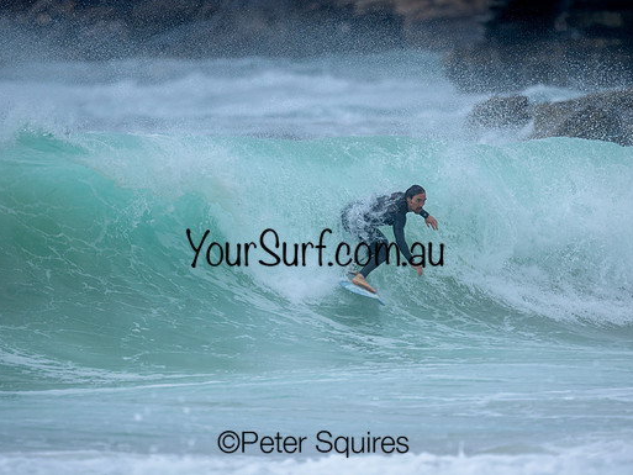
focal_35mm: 870
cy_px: 238
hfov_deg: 2.3
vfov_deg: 1.7
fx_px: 15913
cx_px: 313
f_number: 6.3
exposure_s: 1/2000
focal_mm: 800
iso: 280
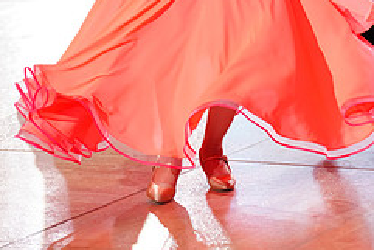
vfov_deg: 6.2
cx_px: 285
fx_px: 2276
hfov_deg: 9.4
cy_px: -127
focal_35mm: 219
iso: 2000
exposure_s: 1/640
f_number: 2.8
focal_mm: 91
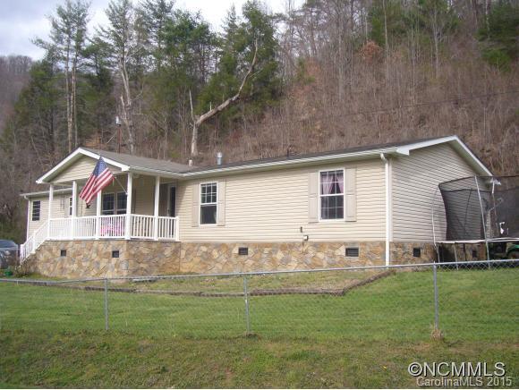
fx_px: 555
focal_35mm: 37
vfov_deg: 38.7
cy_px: 195
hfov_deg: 50.1
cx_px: 260
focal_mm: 6.1
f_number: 6.3
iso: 200
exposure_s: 1/400
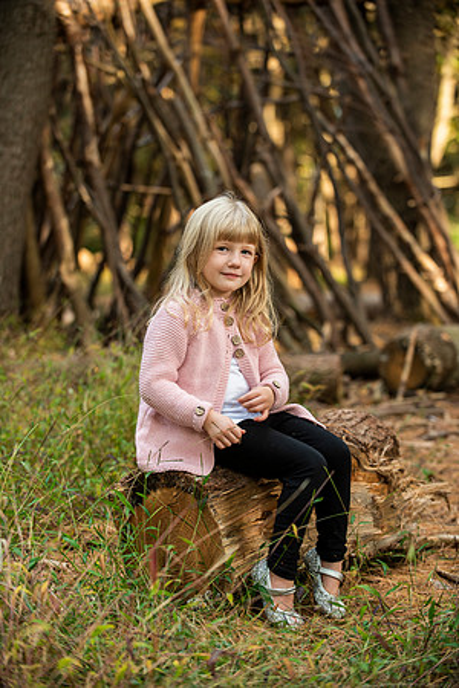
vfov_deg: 21.5
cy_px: 344
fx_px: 1817
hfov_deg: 14.4
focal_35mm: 95
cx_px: 230
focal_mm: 95
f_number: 3.5
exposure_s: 1/40
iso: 250
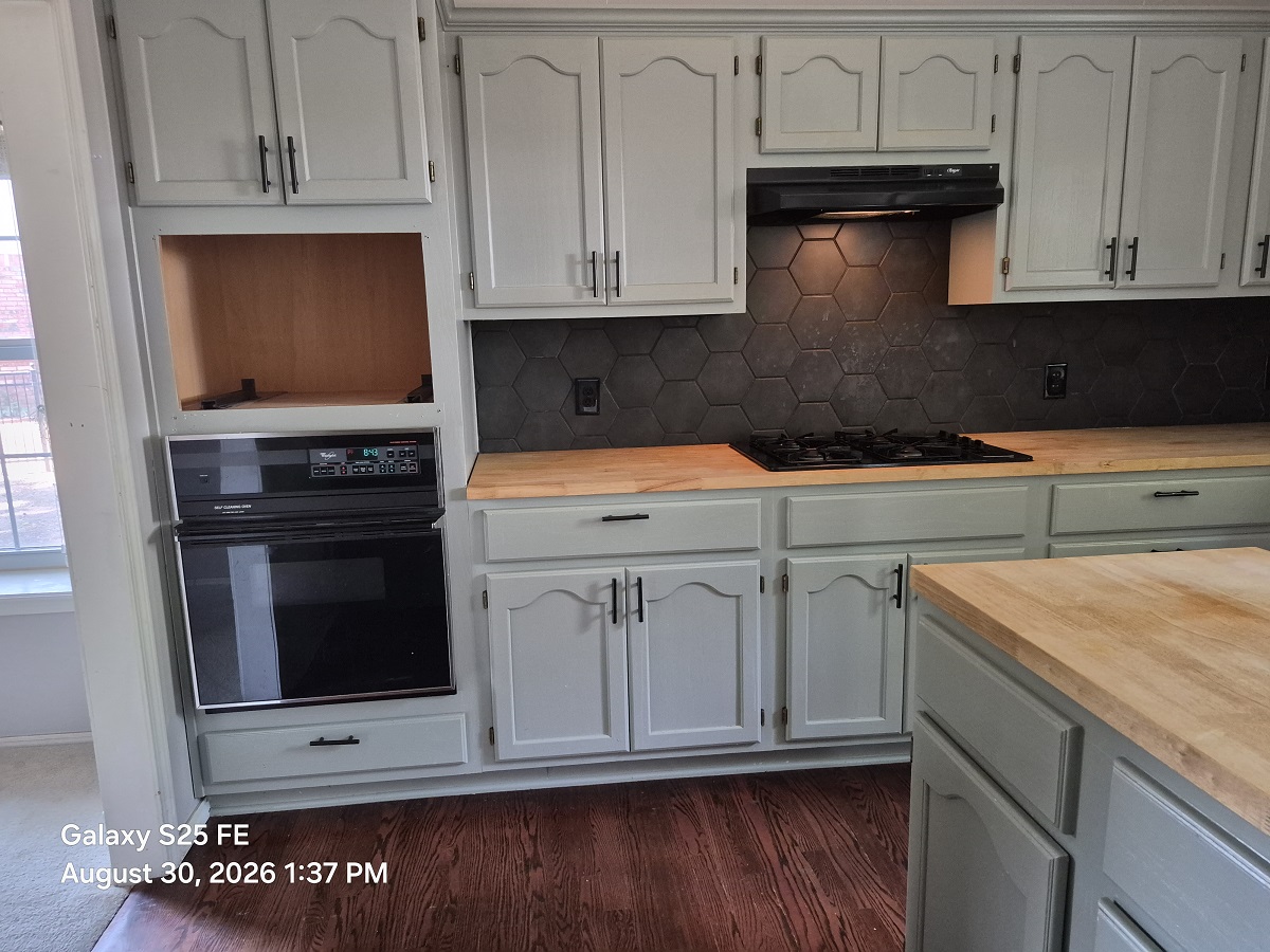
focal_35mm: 23
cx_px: 635
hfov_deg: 73.9
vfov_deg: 58.9
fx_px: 844
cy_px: 476
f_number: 1.8
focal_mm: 5.4
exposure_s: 1/120
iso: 1250
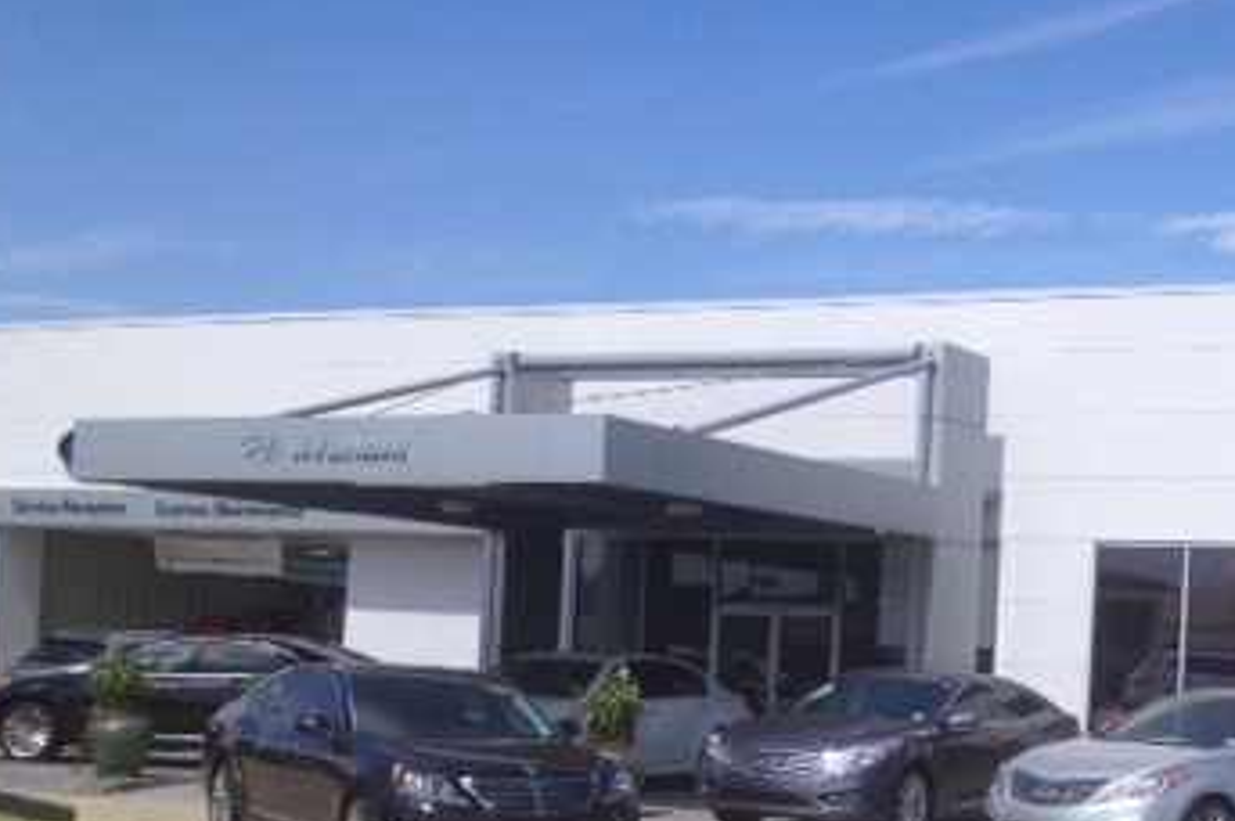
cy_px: 673
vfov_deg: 19.7
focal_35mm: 68
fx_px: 2331
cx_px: 1105
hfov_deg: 28.6
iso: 50
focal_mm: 4.28
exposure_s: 1/2632
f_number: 2.4
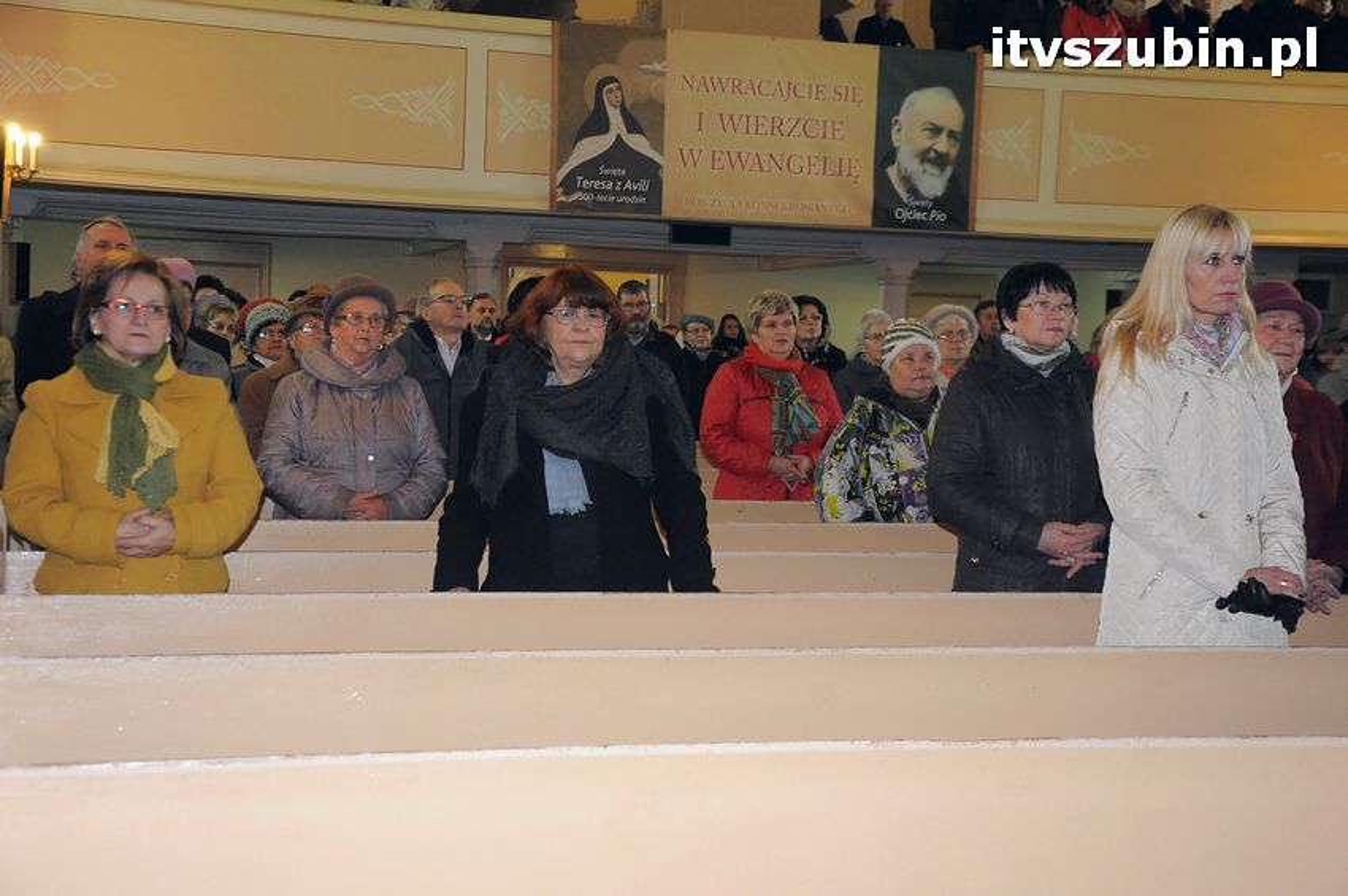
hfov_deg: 38.9
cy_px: 448
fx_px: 1908
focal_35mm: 51
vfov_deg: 26.4
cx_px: 674
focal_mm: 34
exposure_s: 1/60
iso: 1600
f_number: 5
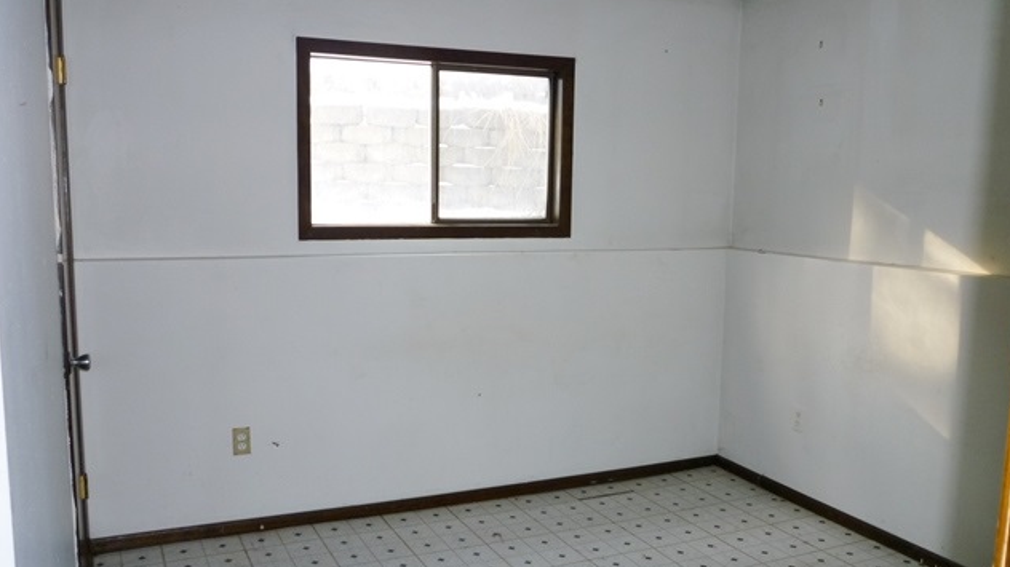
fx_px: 857
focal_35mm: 32
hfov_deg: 61.0
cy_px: 321
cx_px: 508
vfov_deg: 36.6
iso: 125
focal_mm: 5.2
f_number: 3.3
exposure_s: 1/30
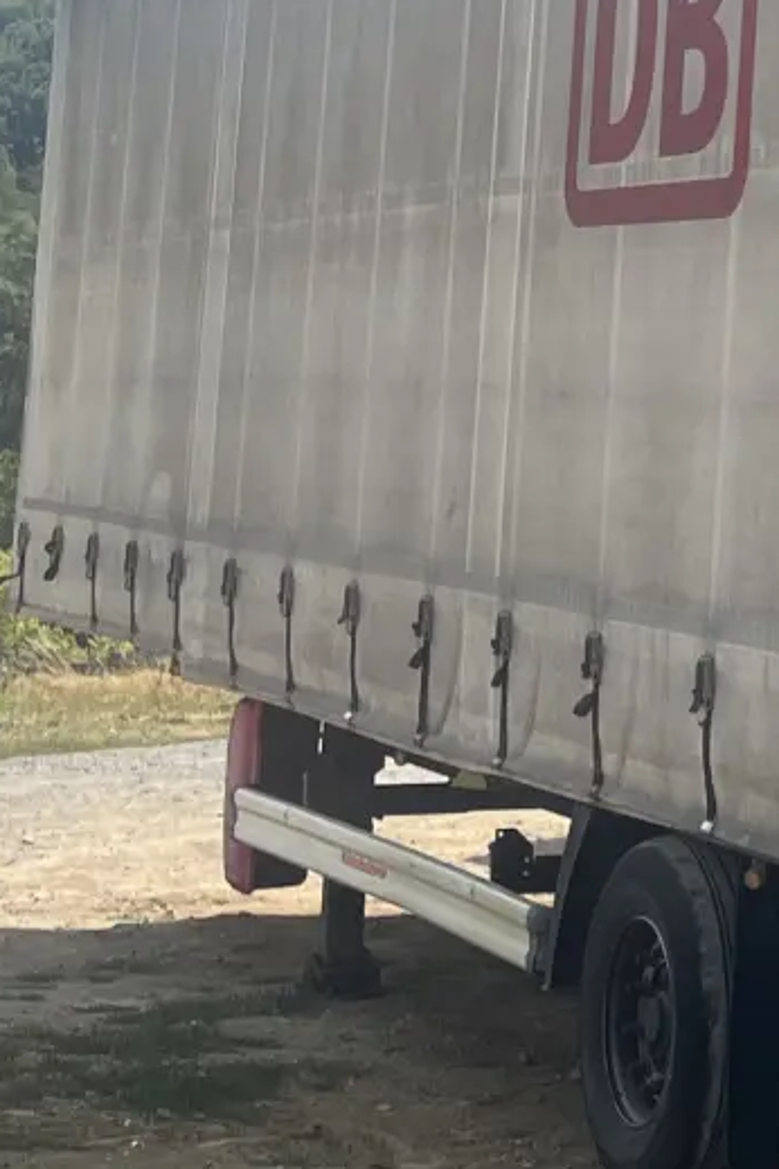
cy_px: 243
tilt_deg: +7.9
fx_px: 3246
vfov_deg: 20.2
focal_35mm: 100
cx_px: 1860
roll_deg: -2.3
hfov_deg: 11.4
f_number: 1.6
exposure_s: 1/3623
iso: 50
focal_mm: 5.1
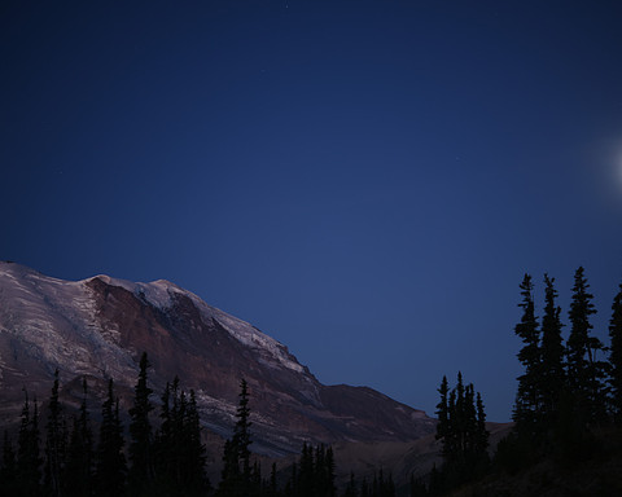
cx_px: 334
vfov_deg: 22.5
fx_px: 1252
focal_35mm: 68
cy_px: 248
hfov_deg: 27.9
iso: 100
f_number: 2.8
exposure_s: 4
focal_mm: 60
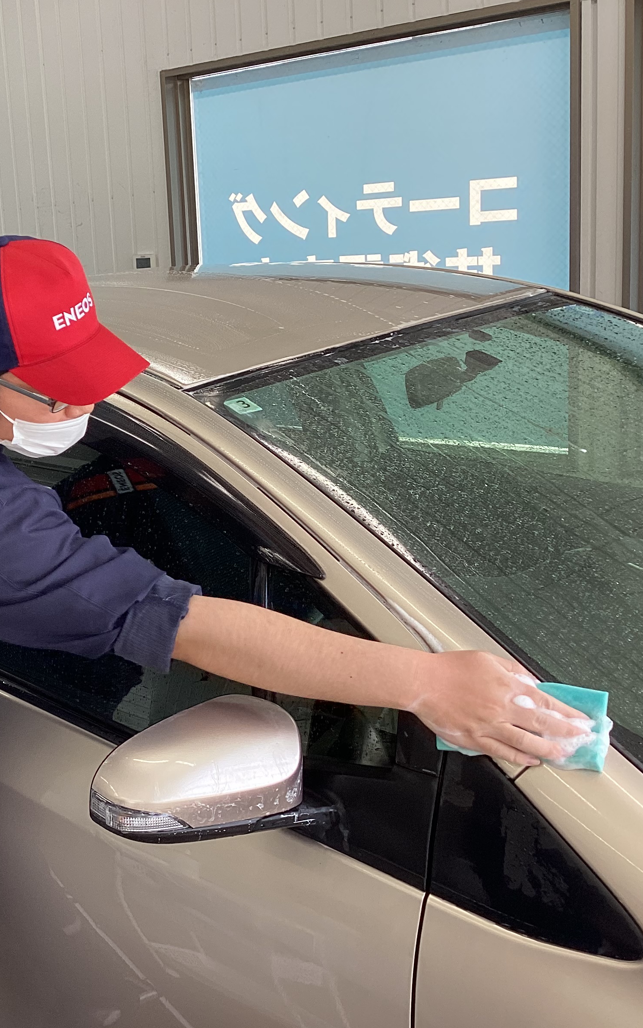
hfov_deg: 26.6
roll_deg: +6.1
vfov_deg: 44.4
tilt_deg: -14.8
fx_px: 1261
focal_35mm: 45
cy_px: 519
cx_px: -39
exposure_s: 1/100
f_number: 2.4
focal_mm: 3.3
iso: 50
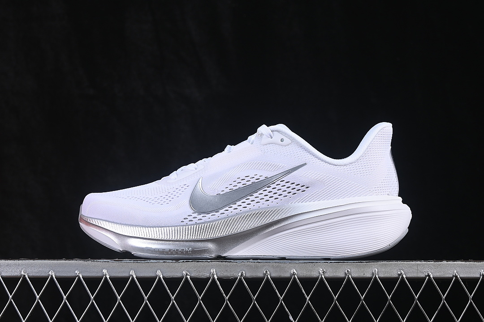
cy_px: 161
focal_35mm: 75
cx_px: 242
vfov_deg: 18.2
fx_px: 1008
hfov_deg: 27.0
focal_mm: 50
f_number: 8
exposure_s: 1/80
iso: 160
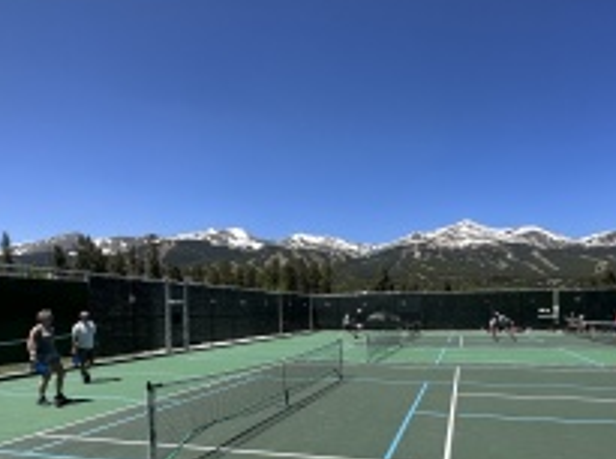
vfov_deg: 53.3
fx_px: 444
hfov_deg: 69.2
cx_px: 346
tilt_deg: -0.5
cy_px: 318
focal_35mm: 25
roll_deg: +1.0
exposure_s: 1/1742
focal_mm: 2.22
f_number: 2.2
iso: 50
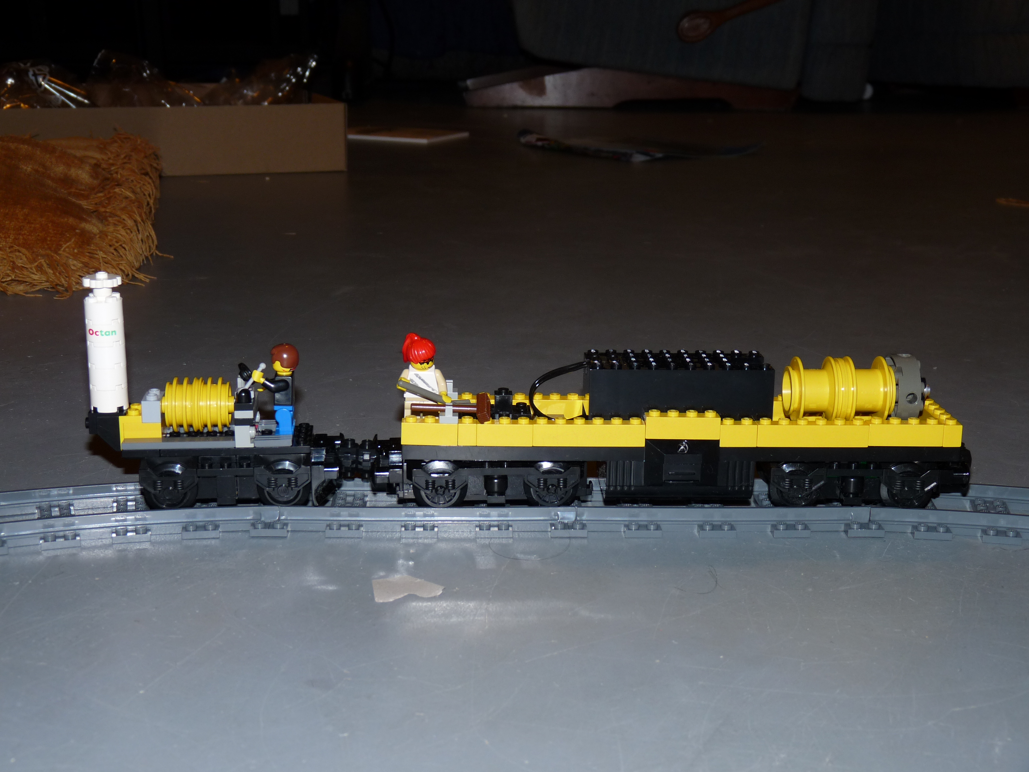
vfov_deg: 28.0
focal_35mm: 52
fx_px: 1546
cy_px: 386
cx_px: 514
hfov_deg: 36.8
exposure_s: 1/30
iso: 100
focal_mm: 9.2
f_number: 3.2
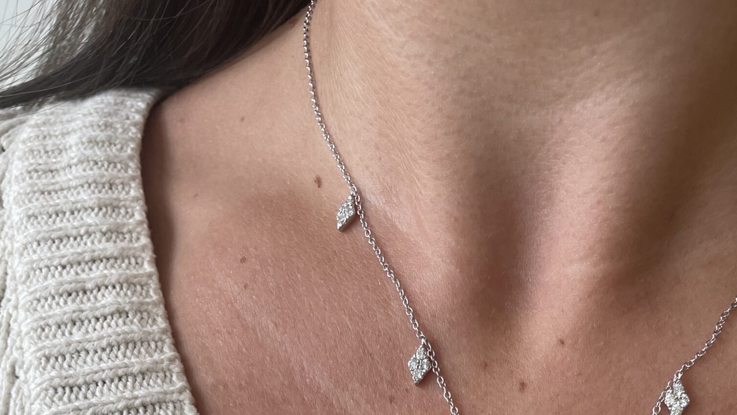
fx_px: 938
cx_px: 441
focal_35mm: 48
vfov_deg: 21.4
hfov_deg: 42.7
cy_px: 601
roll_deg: -1.6
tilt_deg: -36.0
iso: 32
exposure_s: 1/158
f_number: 1.6
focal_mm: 4.2
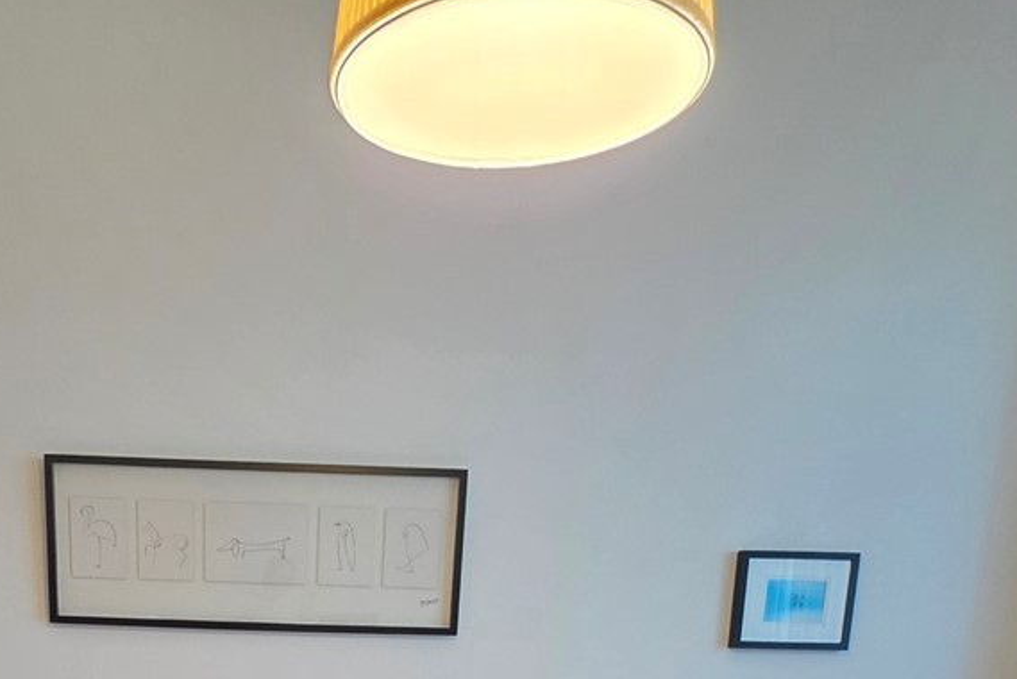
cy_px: 965
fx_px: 1074
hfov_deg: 49.5
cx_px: 316
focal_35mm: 38
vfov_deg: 27.0
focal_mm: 2.2
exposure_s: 1/60
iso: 250
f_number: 1.9
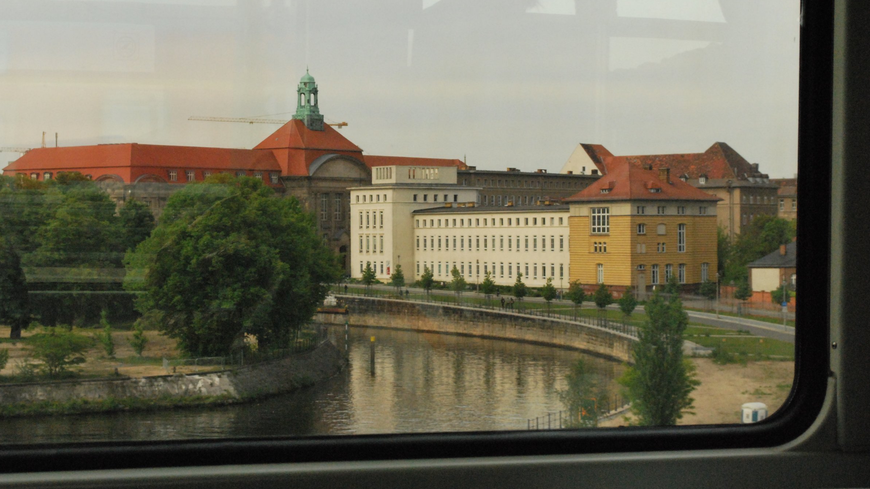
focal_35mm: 73
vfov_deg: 16.5
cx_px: 432
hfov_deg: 29.0
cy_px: 208
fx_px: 1684
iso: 1600
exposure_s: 1/320
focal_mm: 46
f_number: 11
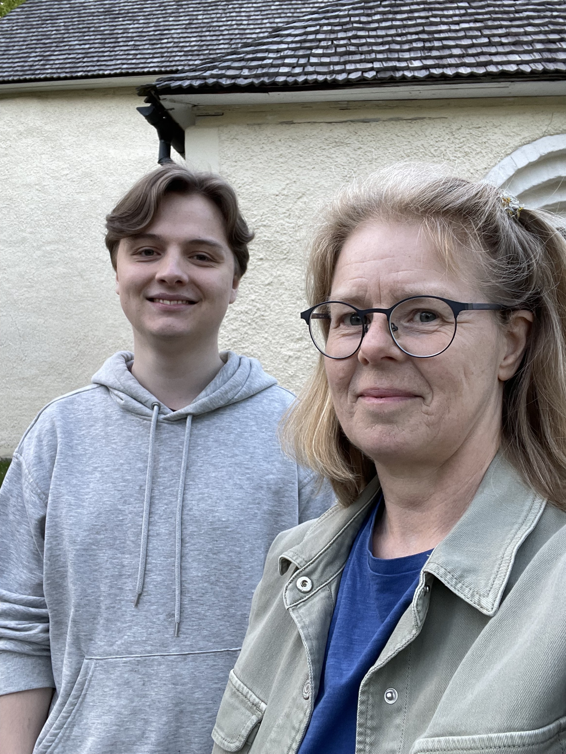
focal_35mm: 30
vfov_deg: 60.0
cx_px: 283
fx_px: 654
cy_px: 377
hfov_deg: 46.8
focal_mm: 2.71
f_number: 2.2
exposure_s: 1/109
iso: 100
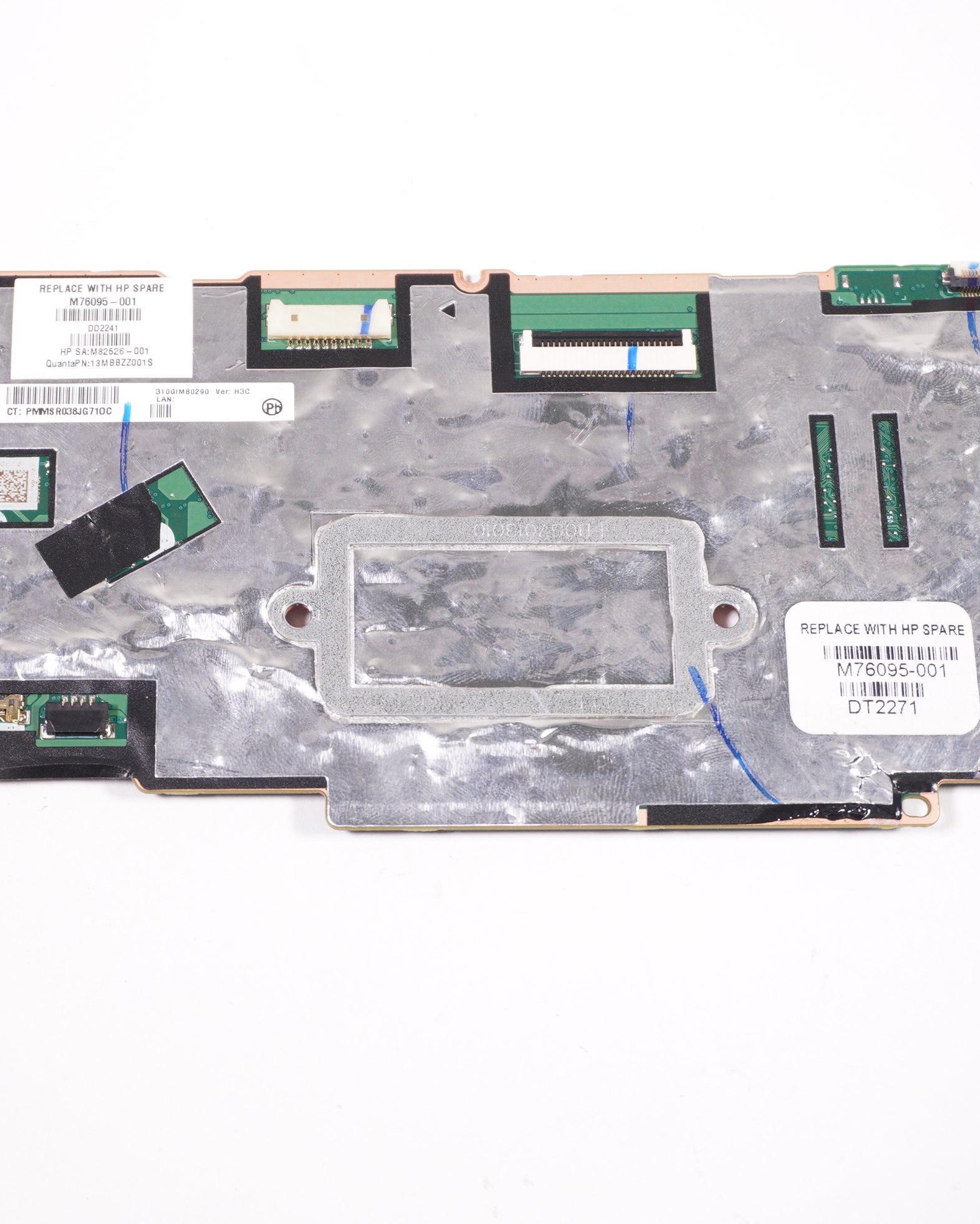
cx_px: 289
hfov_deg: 25.2
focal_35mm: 60
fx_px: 2175
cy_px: 607
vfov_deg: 31.4
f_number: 5.6
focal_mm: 28
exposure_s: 1/125
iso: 640
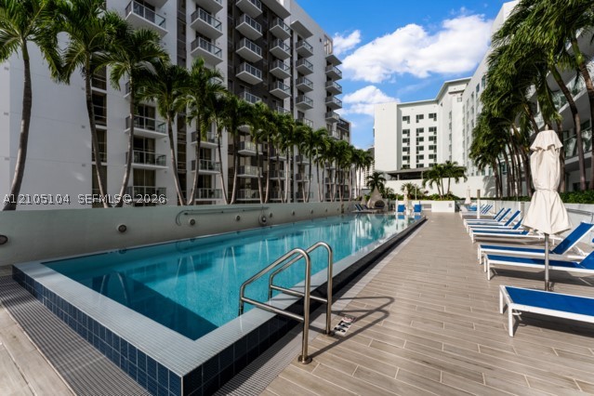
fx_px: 243
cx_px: 297
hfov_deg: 101.5
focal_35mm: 15
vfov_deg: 78.5
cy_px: 198
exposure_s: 1/250
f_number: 11
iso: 200
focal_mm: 14.7
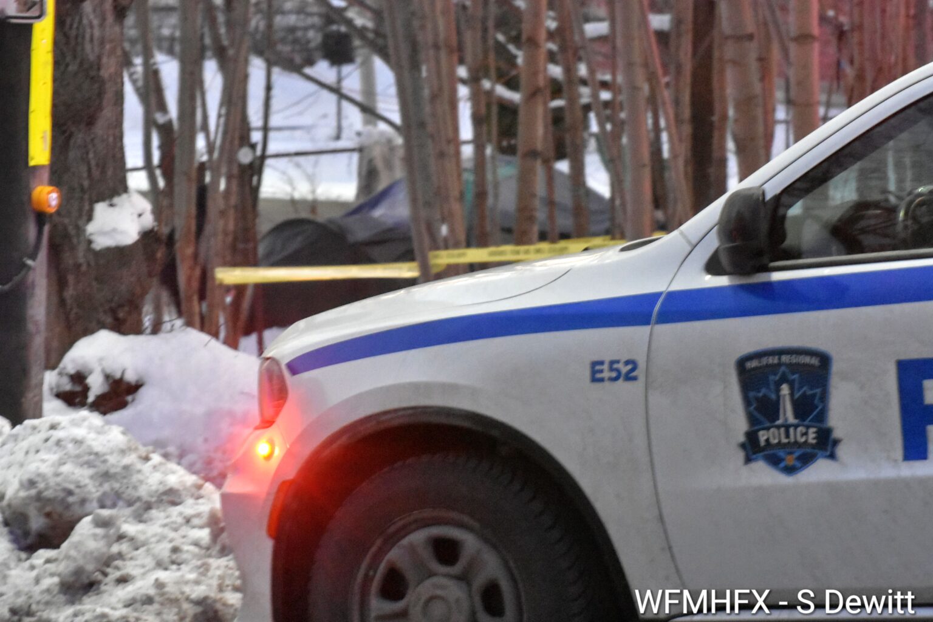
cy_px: 311
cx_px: 466
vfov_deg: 6.8
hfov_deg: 10.2
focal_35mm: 202
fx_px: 5248
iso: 6400
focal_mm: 135
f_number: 8
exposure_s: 1/40
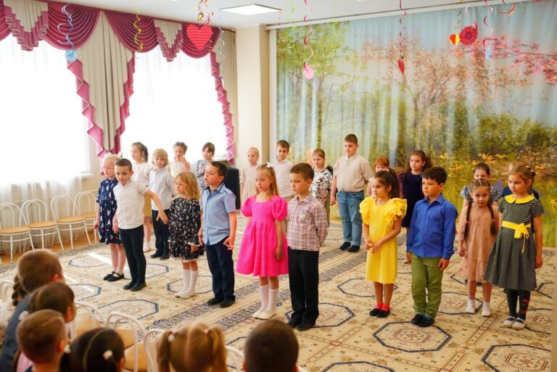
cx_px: 278
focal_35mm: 35
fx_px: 542
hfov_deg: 54.4
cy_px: 186
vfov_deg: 37.9
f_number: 2.8
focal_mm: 35
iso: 100
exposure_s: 1/100
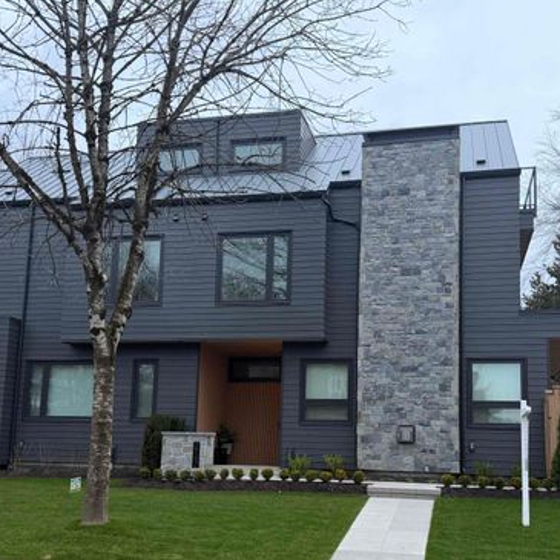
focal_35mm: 29
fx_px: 531
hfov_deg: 55.6
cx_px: 298
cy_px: 275
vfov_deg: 55.6
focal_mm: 6.76
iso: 200
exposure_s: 1/112
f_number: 1.78
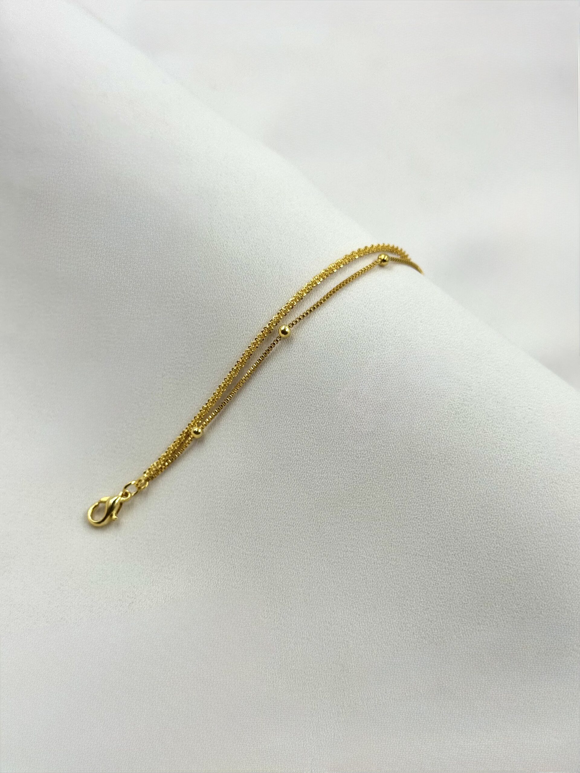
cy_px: 386
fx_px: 1072
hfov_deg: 30.3
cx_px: 290
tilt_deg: -45.7
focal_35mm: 48
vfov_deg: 39.7
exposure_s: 1/1215
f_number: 1.78
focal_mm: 6.76
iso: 64
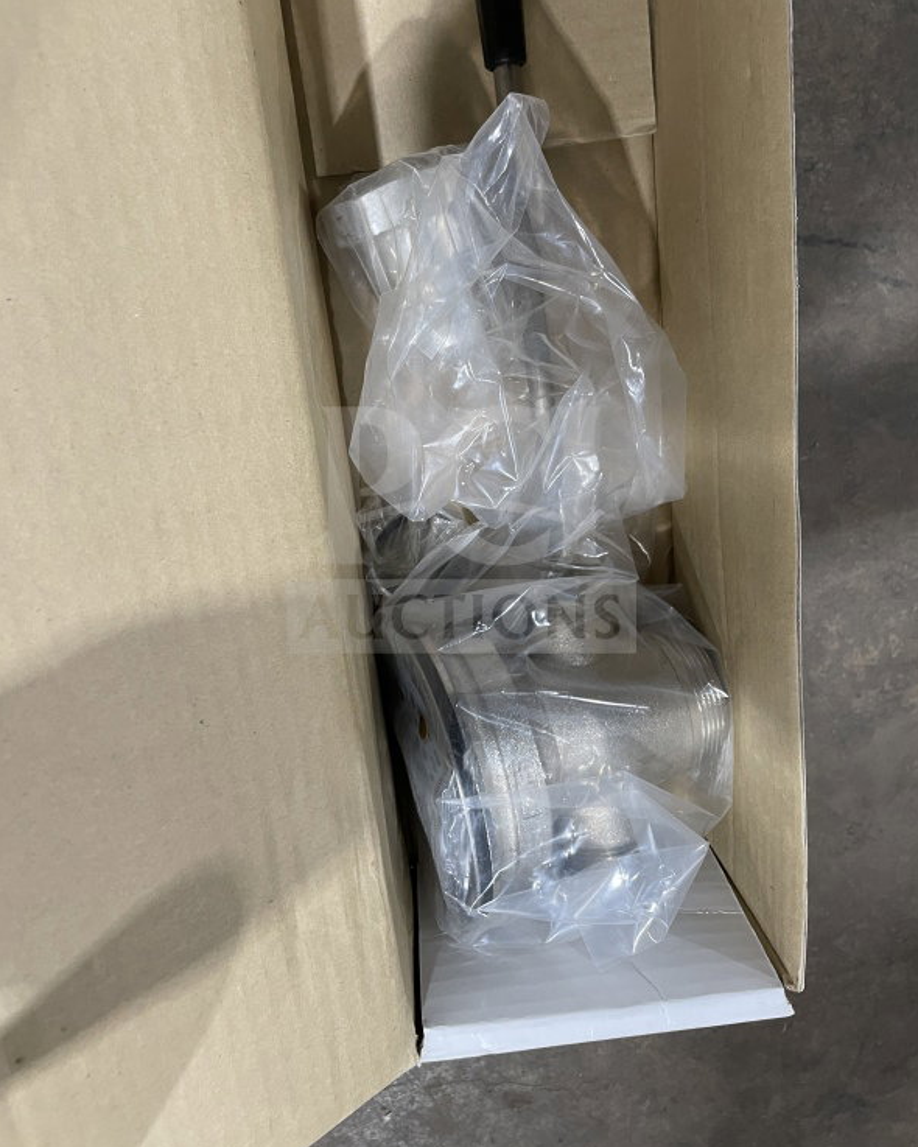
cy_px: 530
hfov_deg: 51.6
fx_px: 951
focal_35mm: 28
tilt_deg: -75.8
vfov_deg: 62.1
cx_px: 461
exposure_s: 1/60
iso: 160
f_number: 1.6
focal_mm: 4.2
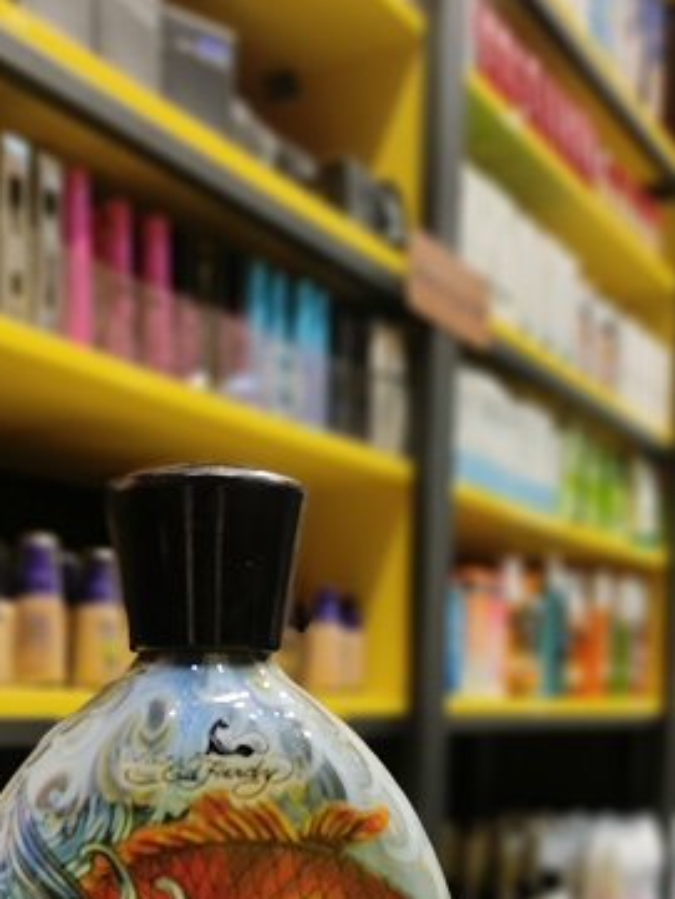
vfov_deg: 37.0
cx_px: 201
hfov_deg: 30.0
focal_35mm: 48
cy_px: 819
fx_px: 1247
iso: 100
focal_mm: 5.43
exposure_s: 1/103
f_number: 1.89
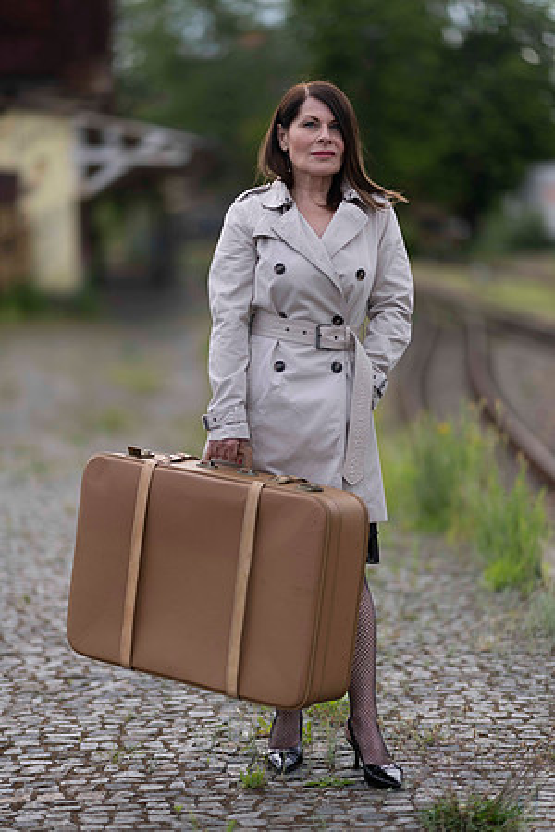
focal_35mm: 105
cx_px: 278
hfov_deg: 13.0
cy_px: 416
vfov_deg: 19.5
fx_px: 2428
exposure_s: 1/2500
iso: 64
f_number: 1.4
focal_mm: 105
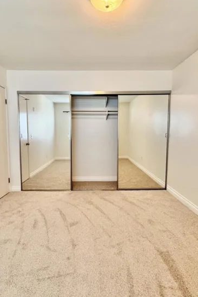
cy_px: 146
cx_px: 98
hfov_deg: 62.0
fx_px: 165
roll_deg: -0.2
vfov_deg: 84.0
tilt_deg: -4.4
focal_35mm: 20
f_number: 2.2
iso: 400
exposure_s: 1/60
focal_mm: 2.22
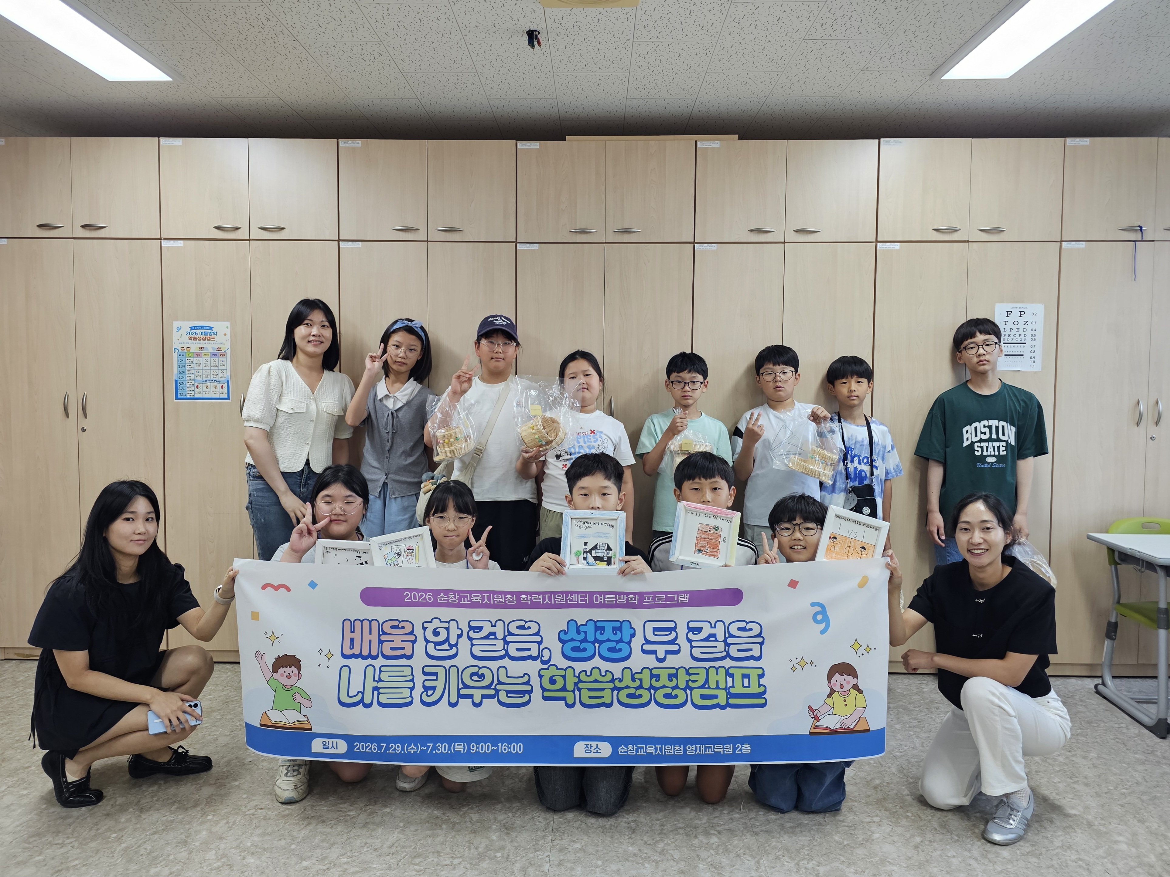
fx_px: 777
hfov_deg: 73.9
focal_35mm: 23
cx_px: 585
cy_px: 438
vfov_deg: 58.9
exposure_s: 1/120
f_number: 1.7
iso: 125
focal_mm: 6.3
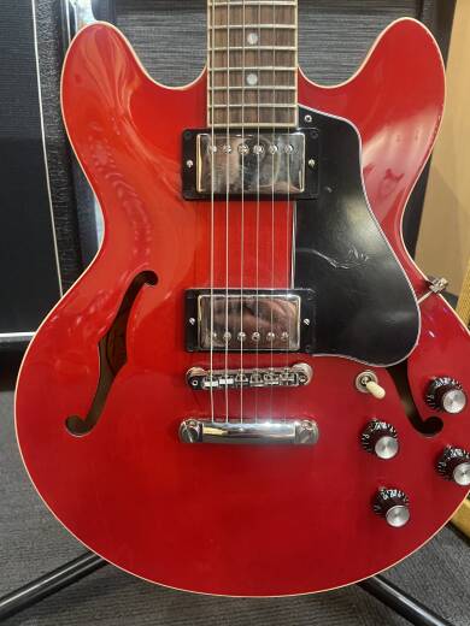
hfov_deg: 53.1
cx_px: 235
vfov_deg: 67.3
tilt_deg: -20.8
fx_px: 471
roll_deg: -1.9
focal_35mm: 26
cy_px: 313
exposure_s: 1/40
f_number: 1.6
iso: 500
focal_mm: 4.2
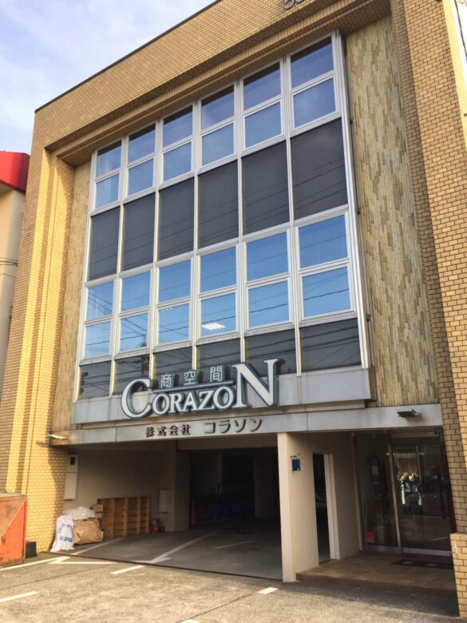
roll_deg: +0.2
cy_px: 312
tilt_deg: +19.3
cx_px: 234
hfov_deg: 48.2
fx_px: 522
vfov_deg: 61.7
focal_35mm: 29
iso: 32
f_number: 2.2
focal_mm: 4.15
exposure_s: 1/366
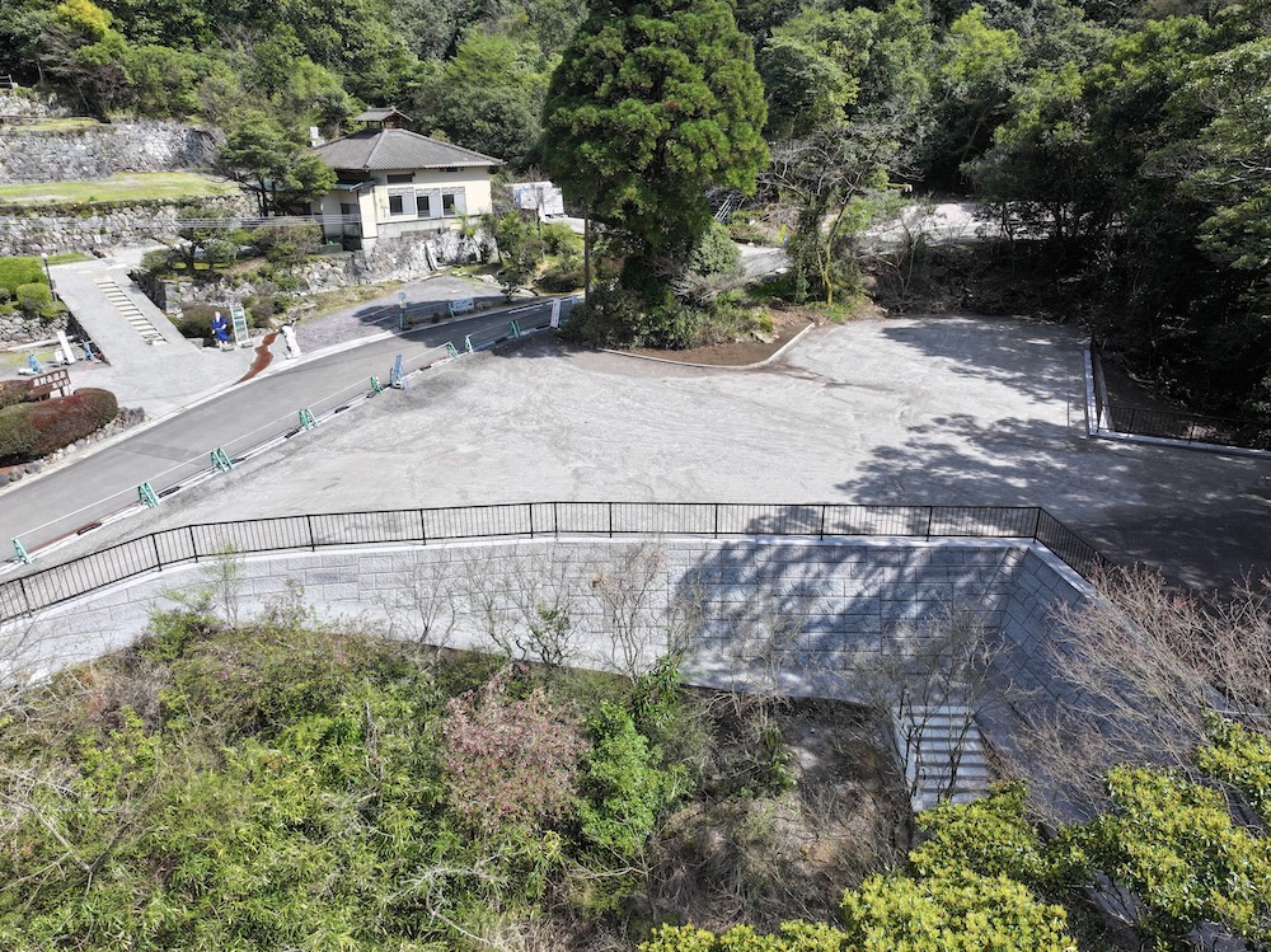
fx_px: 881
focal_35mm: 24
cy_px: 476
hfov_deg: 71.6
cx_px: 636
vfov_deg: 56.8
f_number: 2.8
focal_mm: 12.29
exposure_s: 1/1250
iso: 110
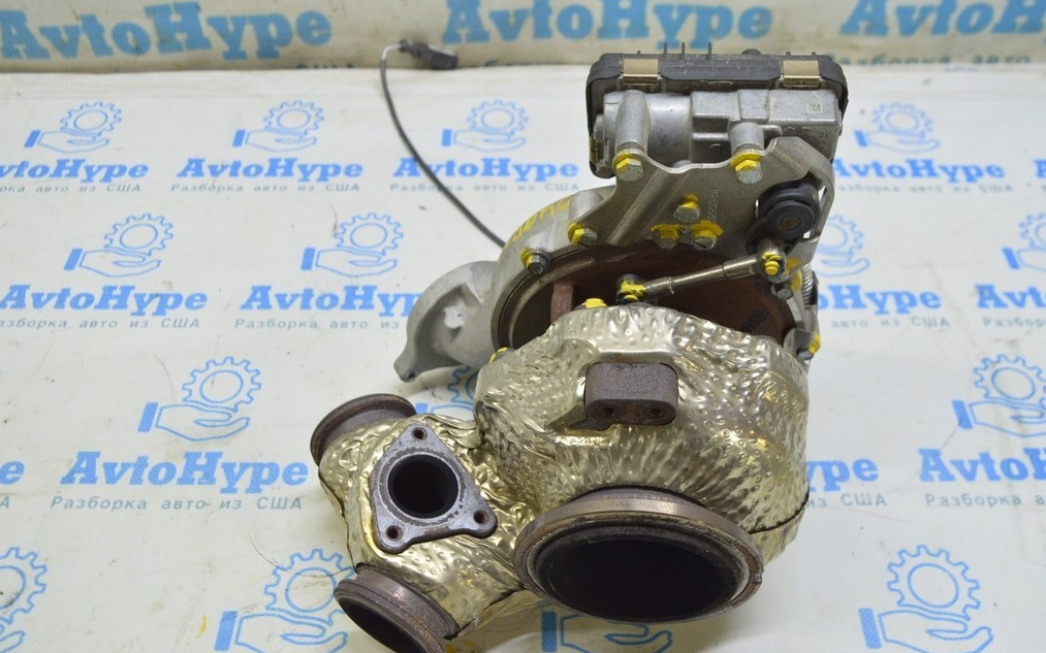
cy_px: 322
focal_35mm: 36
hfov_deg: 54.6
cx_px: 526
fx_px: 1012
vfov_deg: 35.8
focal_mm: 23
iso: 400
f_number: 5.6
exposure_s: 1/20
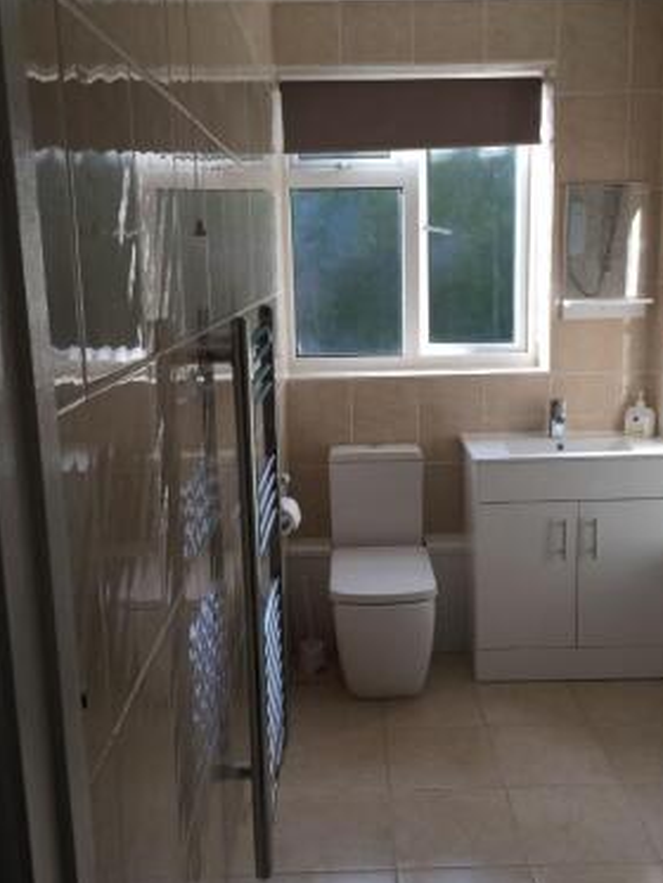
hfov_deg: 41.8
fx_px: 868
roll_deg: +1.3
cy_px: 430
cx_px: 367
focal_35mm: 34
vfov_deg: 53.9
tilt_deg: -10.2
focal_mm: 4.15
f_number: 2.2
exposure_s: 1/152
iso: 32
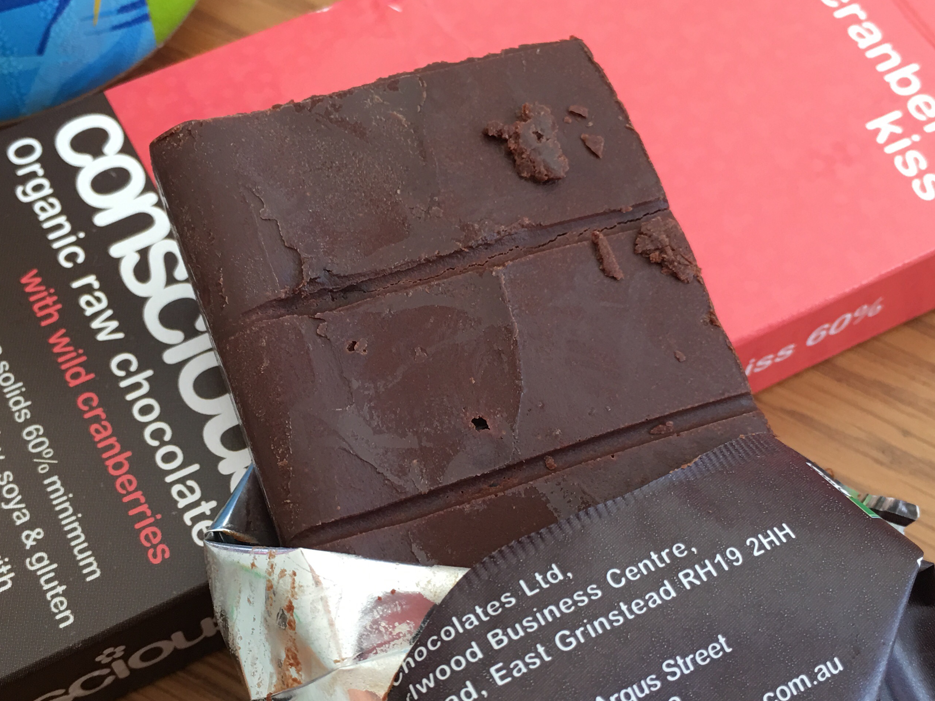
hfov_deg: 41.2
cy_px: 453
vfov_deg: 31.3
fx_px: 1242
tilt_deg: -61.1
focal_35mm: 46
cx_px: 422
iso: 40
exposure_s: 1/33
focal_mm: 4.15
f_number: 2.2
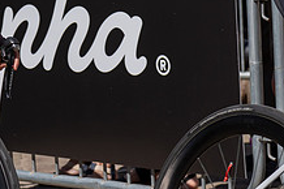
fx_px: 2483
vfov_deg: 4.3
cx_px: -33
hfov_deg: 6.5
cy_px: -140
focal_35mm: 315
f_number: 4
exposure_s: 1/1250
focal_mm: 70
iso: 100
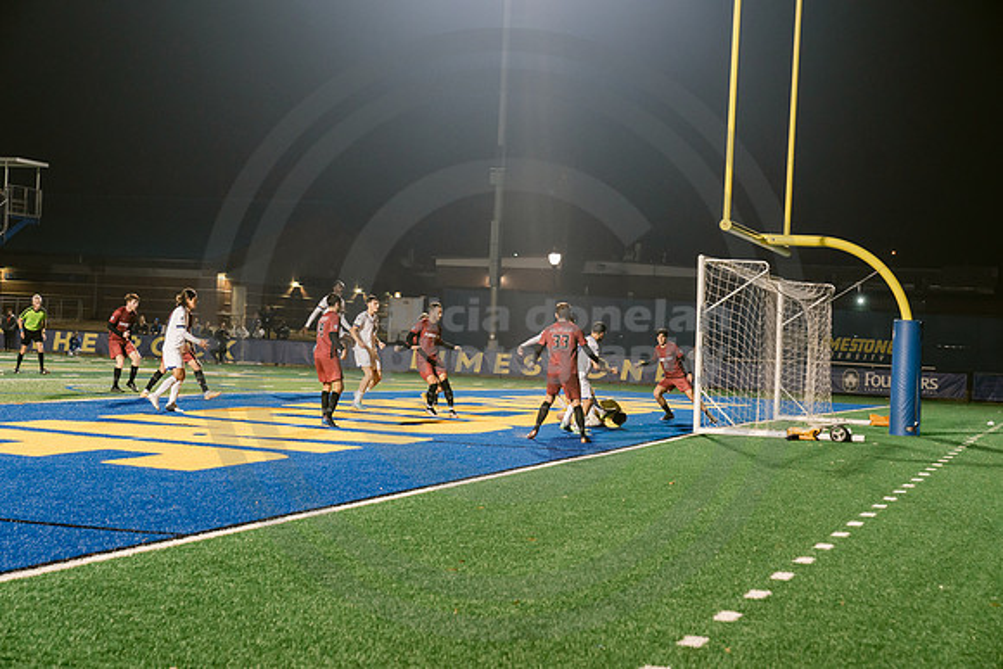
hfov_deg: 28.8
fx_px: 1951
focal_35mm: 70
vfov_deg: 19.5
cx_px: 502
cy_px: 334
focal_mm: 70
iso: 2500
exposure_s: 1/200
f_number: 4.5
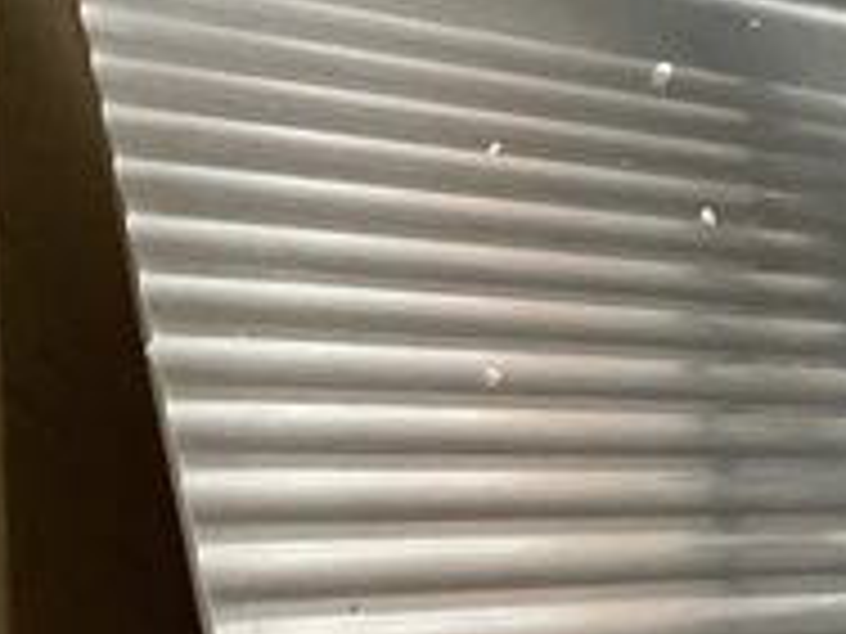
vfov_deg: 22.2
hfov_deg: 29.2
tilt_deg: -66.0
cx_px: 549
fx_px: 1613
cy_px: 238
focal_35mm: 66
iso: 320
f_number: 2.4
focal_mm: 3.3
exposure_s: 1/40
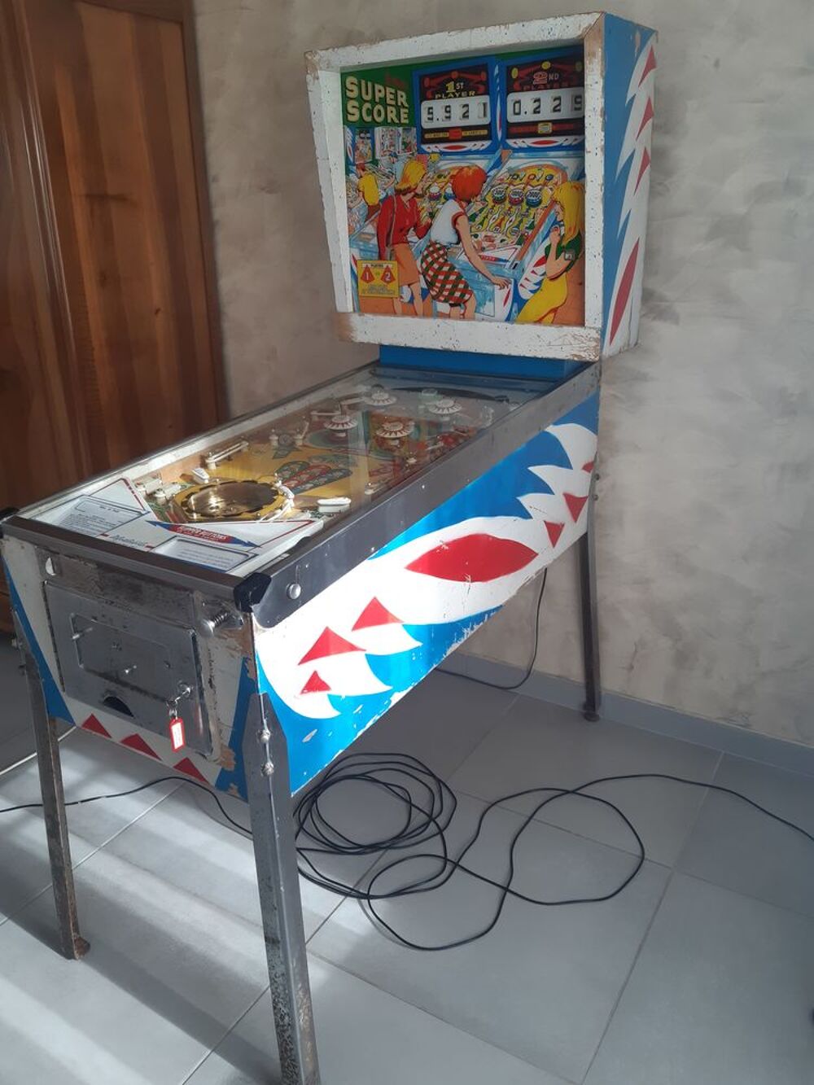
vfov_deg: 67.3
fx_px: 815
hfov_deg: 53.1
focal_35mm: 26
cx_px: 407
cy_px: 542
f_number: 1.7
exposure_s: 1/100
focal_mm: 3.92
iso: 64
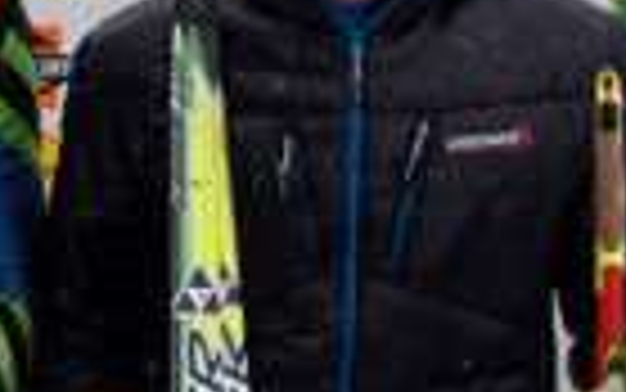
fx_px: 3192
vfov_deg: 7.0
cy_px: 390
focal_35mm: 187
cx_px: -50
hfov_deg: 11.1
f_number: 2.4
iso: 50
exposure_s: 1/475
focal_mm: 4.28
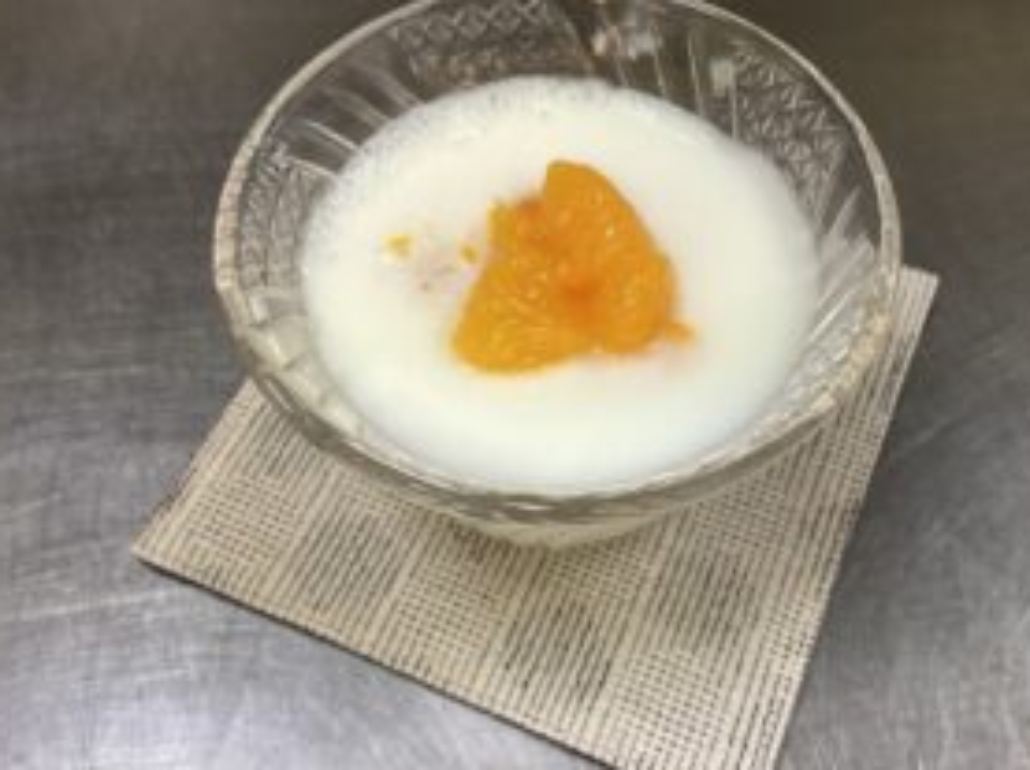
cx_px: 589
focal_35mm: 42
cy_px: 400
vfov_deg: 34.3
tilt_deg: -59.1
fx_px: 1248
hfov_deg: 44.7
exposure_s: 1/50
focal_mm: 3.3
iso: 64
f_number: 2.4
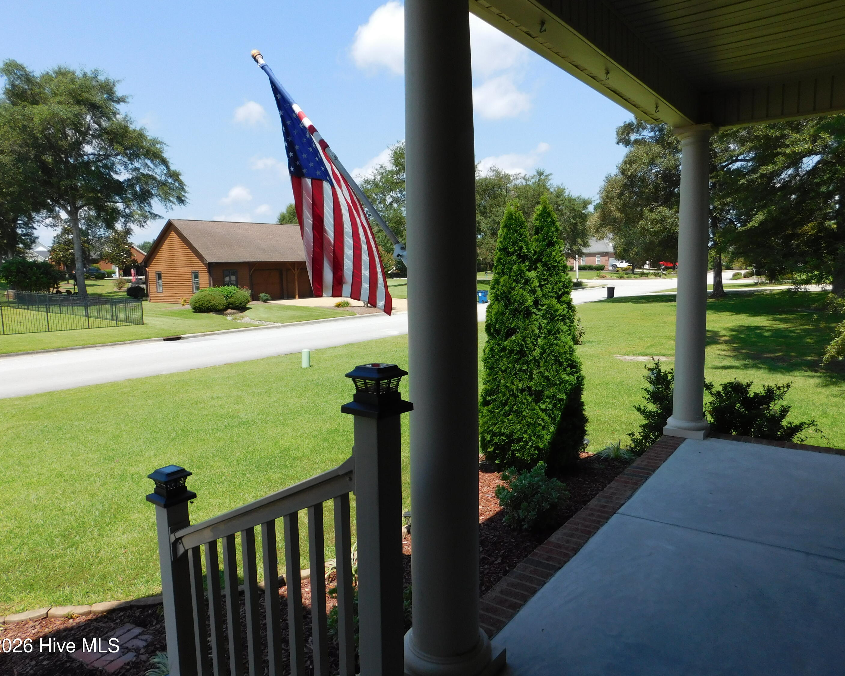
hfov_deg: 70.3
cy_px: 338
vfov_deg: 58.8
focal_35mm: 24
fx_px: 600
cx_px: 427
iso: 125
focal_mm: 4
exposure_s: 1/1250
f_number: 3
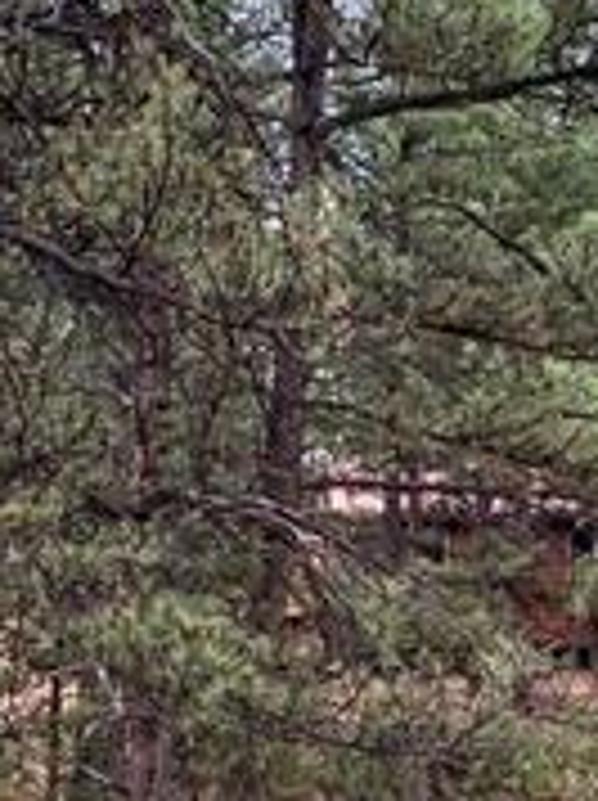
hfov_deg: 13.2
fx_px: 2586
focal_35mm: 112
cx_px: 425
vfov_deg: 17.4
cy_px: 666
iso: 25
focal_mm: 4.25
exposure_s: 1/138
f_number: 1.8
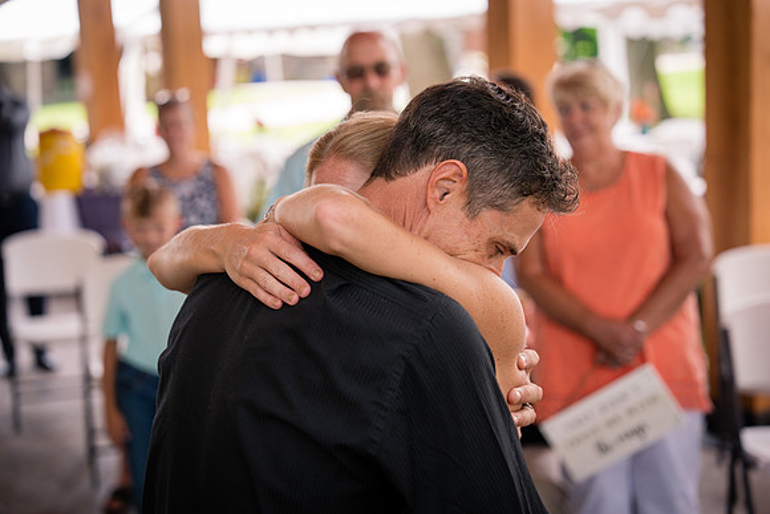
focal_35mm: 70
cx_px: 385
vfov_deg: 19.5
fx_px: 1498
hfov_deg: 28.8
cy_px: 257
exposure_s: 1/400
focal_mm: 70
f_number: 2.8
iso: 400
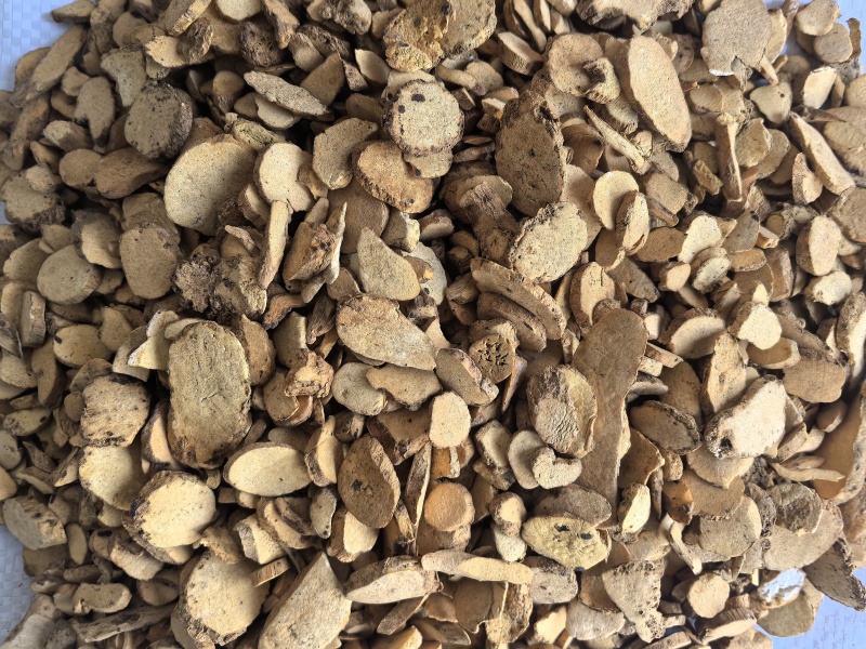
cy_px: 324
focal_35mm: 27
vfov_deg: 51.4
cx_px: 433
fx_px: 675
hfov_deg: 65.3
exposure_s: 1/100
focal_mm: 5.75
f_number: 2
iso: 200
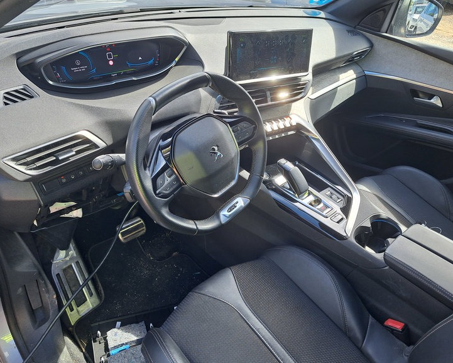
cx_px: 237
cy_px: 180
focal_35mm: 26
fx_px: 349
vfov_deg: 54.9
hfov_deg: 66.0
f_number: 1.8
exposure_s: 1/159
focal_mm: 5.23
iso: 50
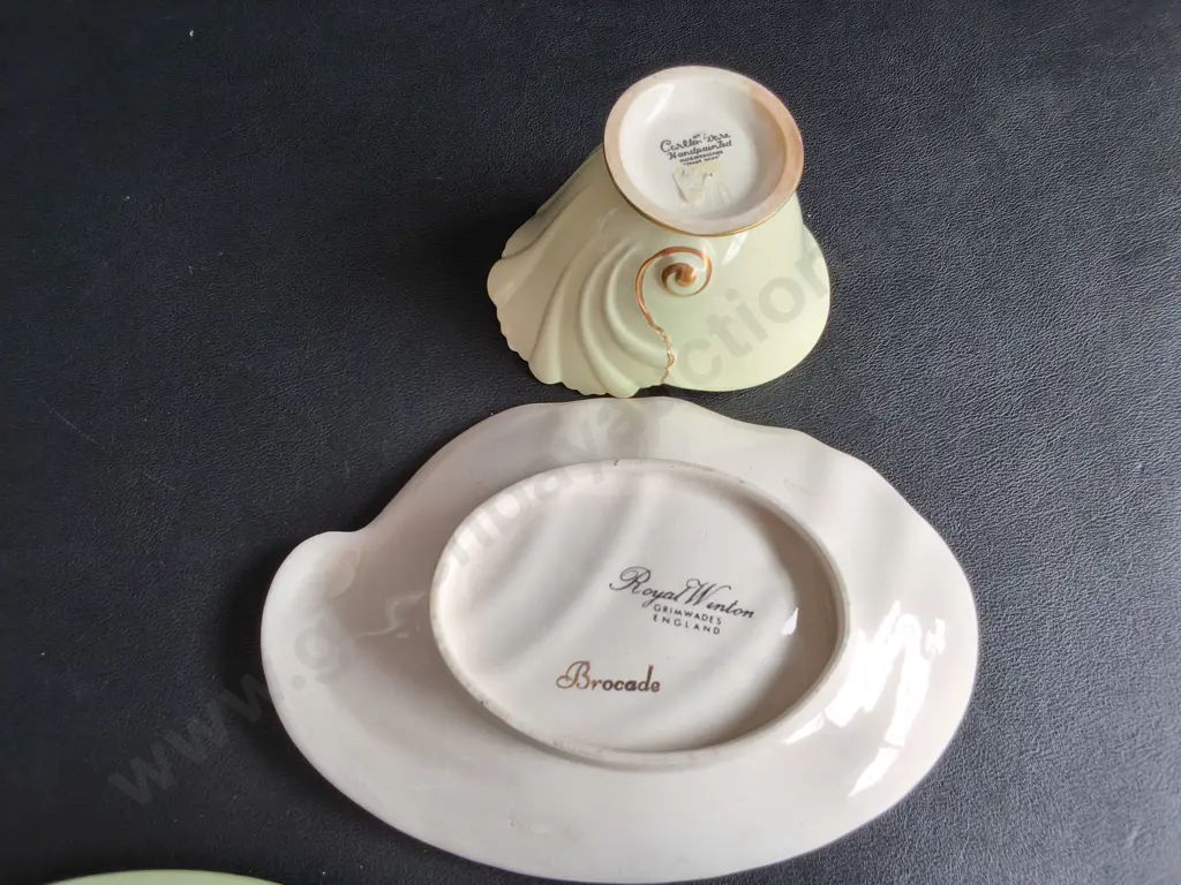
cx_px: 590
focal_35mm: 27
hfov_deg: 65.3
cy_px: 442
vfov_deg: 51.4
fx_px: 921
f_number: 2
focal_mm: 2.87
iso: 40
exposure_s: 1/100
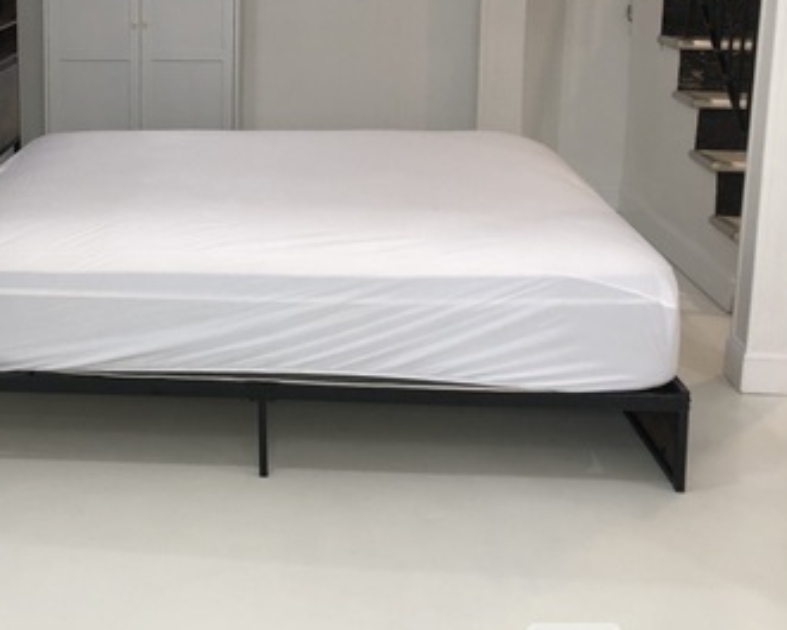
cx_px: 118
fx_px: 1281
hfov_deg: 32.8
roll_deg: +0.6
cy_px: 124
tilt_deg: -9.4
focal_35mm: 55
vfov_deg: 27.1
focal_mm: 4
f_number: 1.8
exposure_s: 1/30
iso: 32
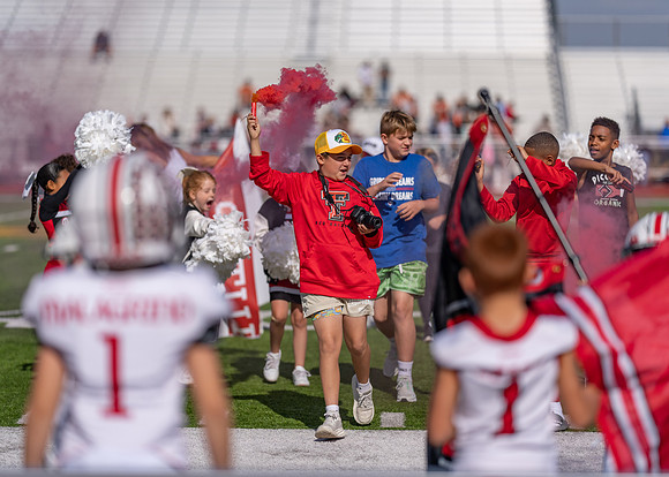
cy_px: 238
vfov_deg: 10.2
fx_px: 2687
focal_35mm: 141
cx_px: 334
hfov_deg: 14.2
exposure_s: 1/12800
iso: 100
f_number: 1.8
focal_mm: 135
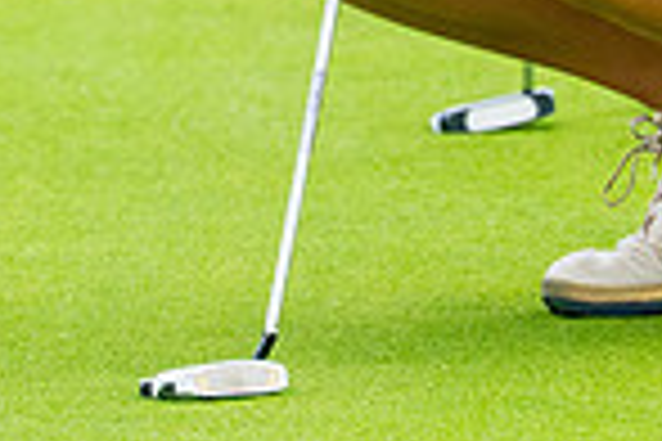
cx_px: 347
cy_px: -387
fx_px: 32638
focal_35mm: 1775
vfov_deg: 0.8
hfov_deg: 1.2
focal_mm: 300
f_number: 4.5
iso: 800
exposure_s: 1/3200
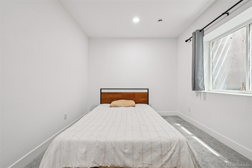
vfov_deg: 81.2
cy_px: 84
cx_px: 126
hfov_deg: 104.3
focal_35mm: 14
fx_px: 98
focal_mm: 14
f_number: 10
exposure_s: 1/10
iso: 400
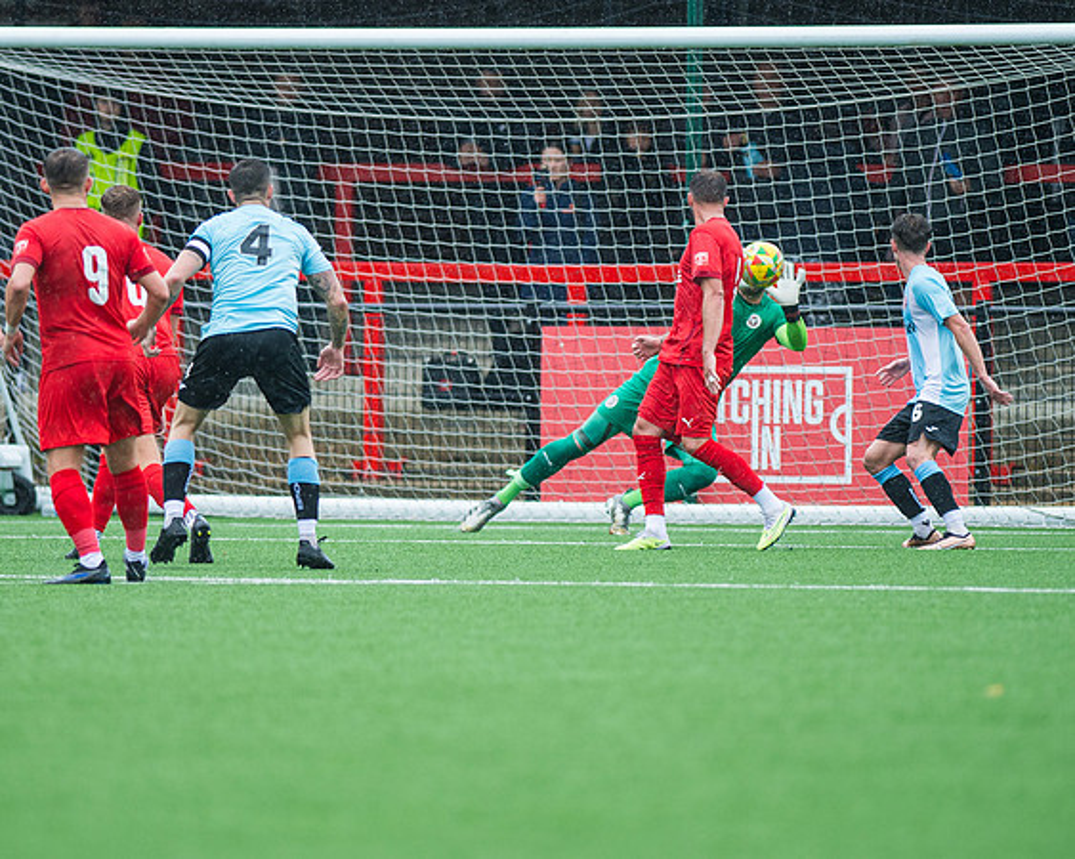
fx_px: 16467
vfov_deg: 3.0
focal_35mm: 518
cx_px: 466
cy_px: 439
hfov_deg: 3.7
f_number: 2.8
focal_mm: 300
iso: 400
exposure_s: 1/2000
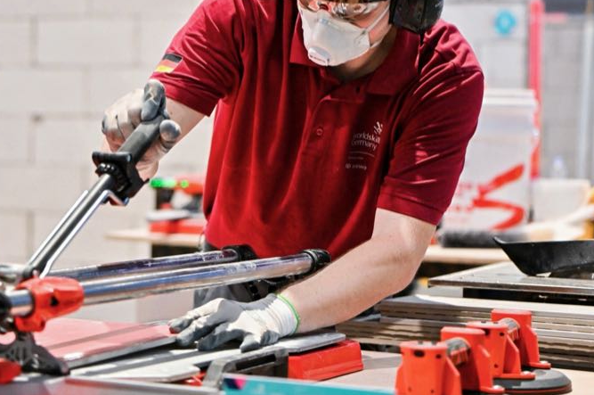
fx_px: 1730
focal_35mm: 105
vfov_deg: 13.0
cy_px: 101
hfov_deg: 19.4
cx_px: 164
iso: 3200
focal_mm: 70
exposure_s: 1/250
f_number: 2.8
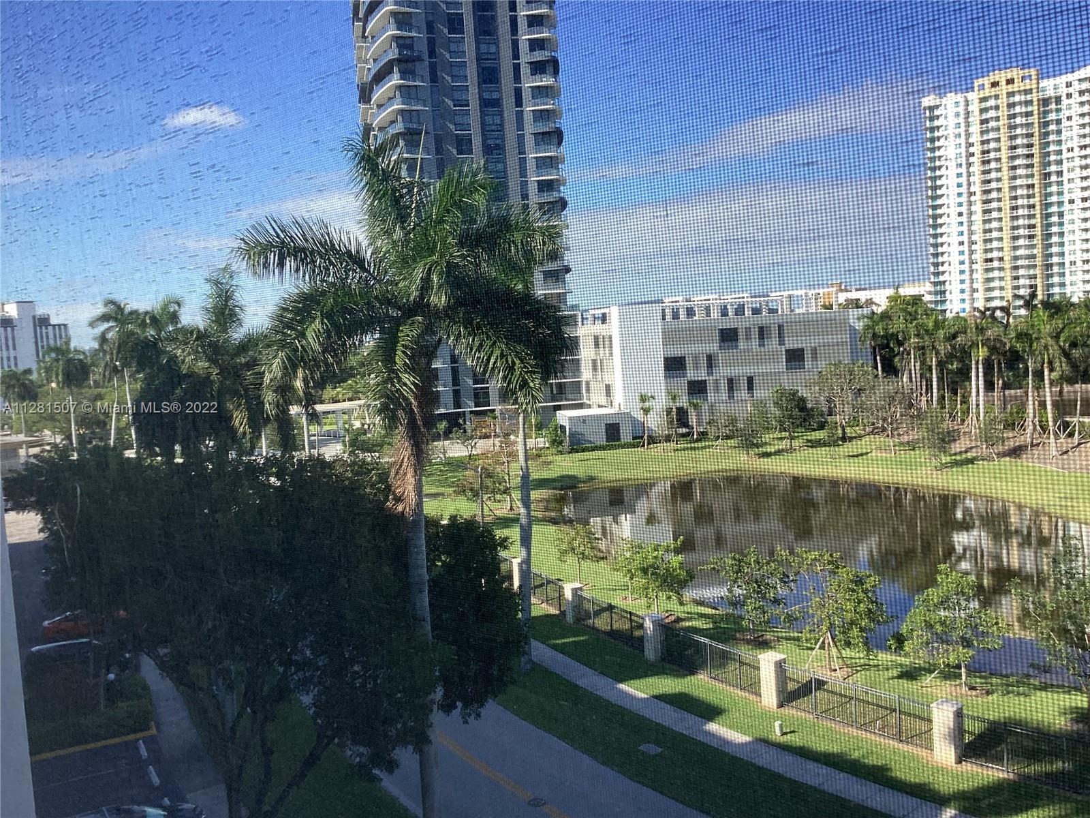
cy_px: 409
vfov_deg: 45.4
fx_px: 976
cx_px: 545
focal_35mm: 31
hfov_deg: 58.4
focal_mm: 3.3
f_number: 2.4
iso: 25
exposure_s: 1/684
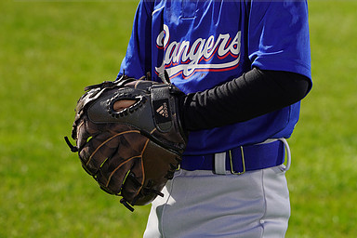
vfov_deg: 4.6
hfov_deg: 7.0
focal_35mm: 296
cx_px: 179
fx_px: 2935
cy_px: -28
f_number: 10
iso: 100
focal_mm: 196
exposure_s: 1/250
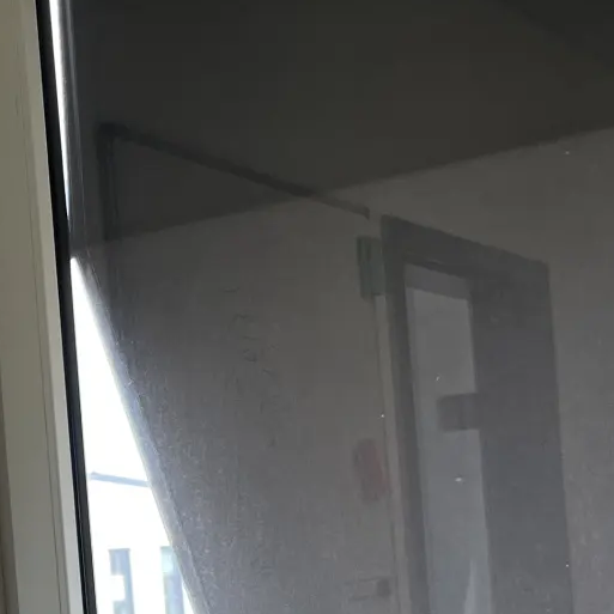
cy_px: 656
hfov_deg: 18.2
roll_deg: +5.7
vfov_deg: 19.4
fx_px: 1726
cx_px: -278
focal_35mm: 86
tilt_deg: +1.3
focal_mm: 5.1
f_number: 1.6
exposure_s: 1/100
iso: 50
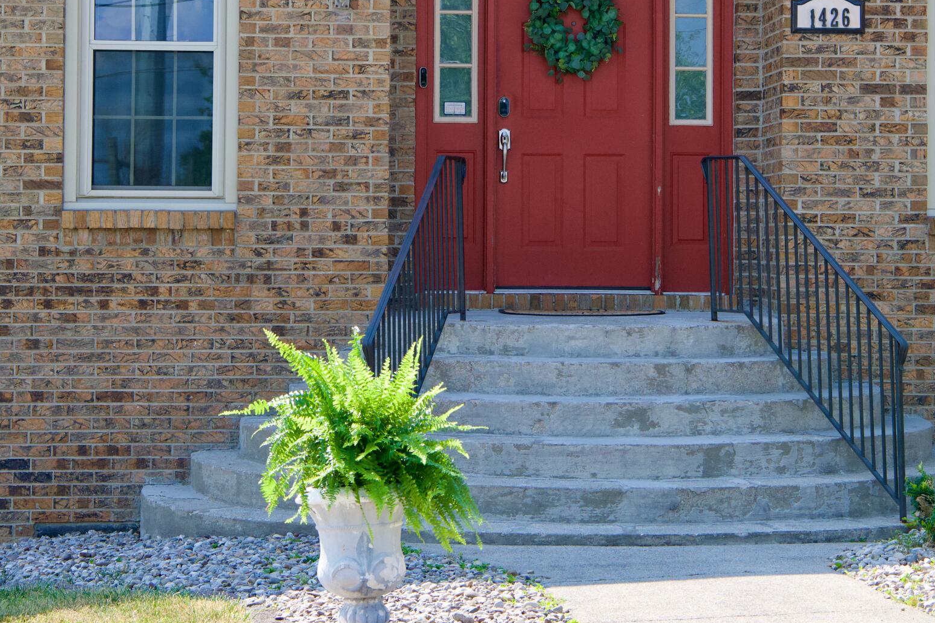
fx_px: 2623
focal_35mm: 101
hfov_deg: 20.2
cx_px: 530
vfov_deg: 13.5
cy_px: 163
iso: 1000
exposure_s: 1/1000
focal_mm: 52
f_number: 8
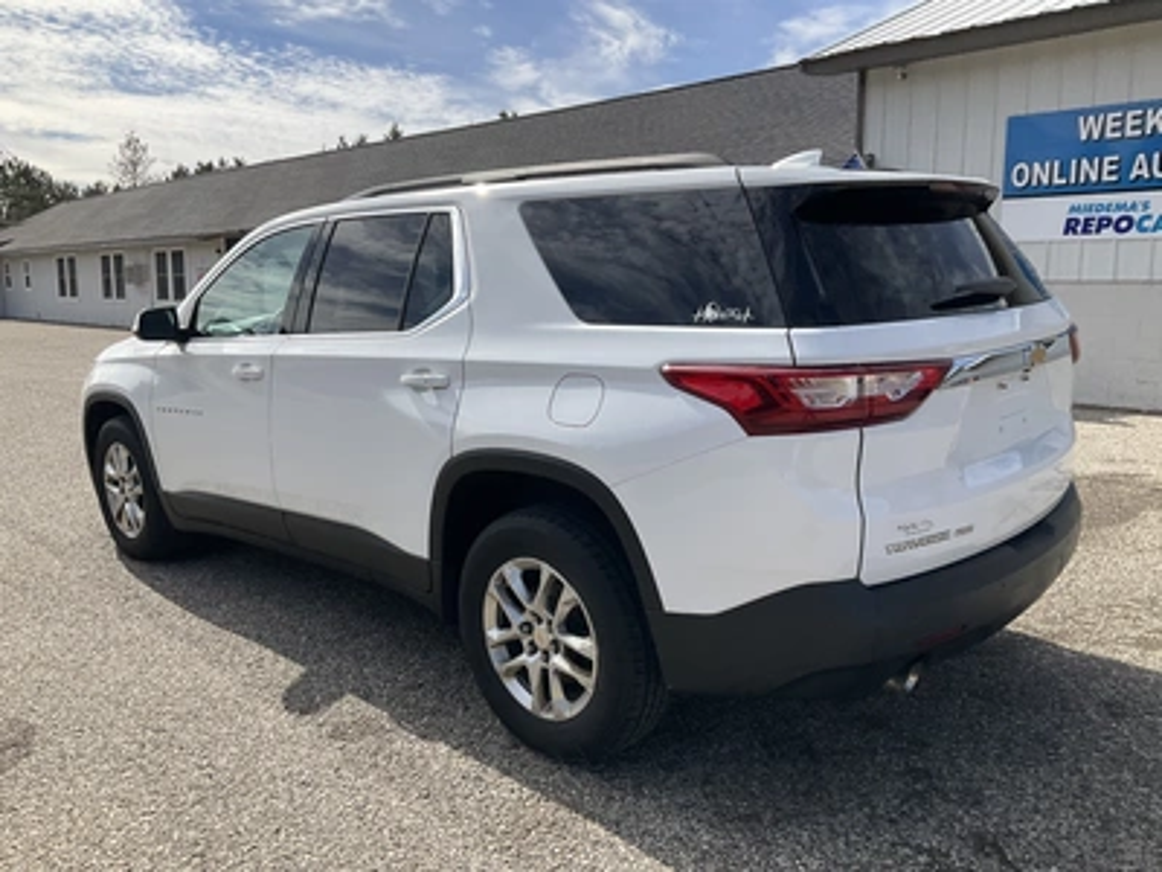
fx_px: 973
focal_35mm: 29
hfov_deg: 61.7
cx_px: 581
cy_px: 436
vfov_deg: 48.2
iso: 25
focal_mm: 3
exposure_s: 1/2058
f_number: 1.8
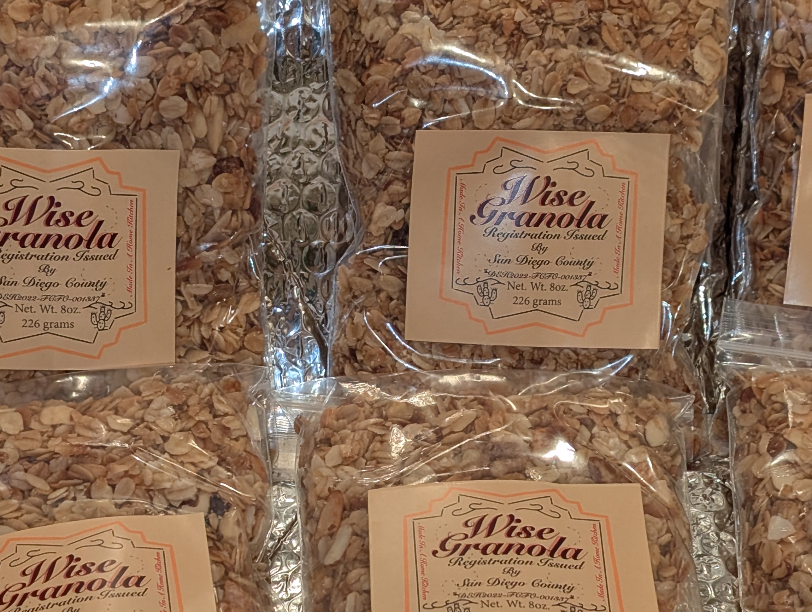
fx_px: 2044
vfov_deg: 17.0
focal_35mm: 87
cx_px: 442
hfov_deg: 22.5
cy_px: 389
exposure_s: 1/120
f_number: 1.68
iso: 189
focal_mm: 6.9
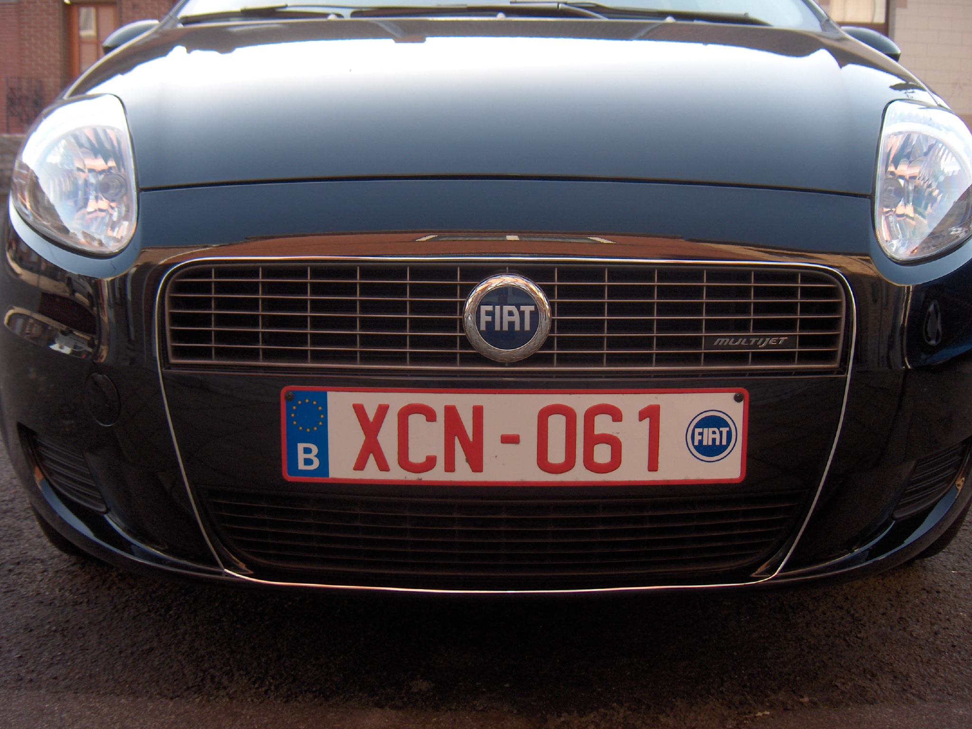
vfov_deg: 36.8
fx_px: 1095
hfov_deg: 47.9
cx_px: 486
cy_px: 364
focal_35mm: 39
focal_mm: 8
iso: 165
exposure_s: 1/194
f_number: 2.8
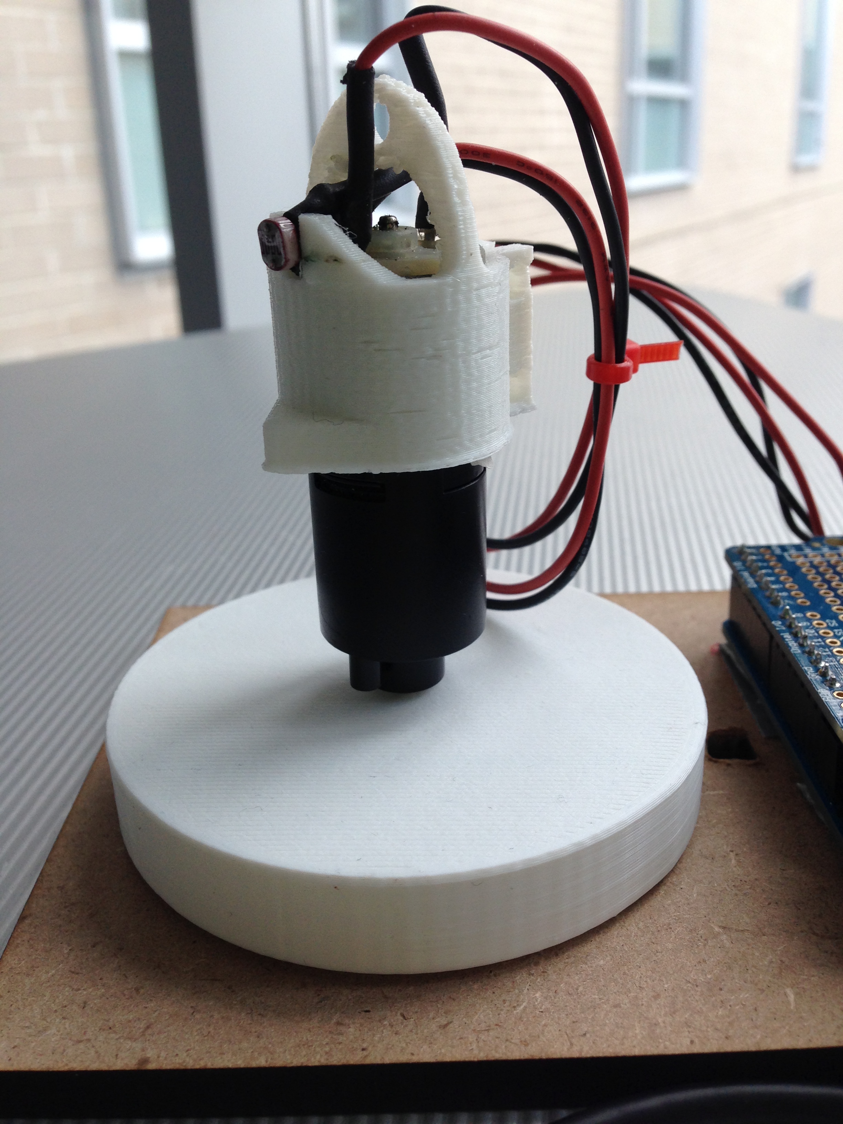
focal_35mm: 33
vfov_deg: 55.4
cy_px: 562
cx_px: 422
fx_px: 1072
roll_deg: +3.8
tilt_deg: -20.1
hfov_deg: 42.9
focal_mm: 4.12
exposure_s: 1/120
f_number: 2.4
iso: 64
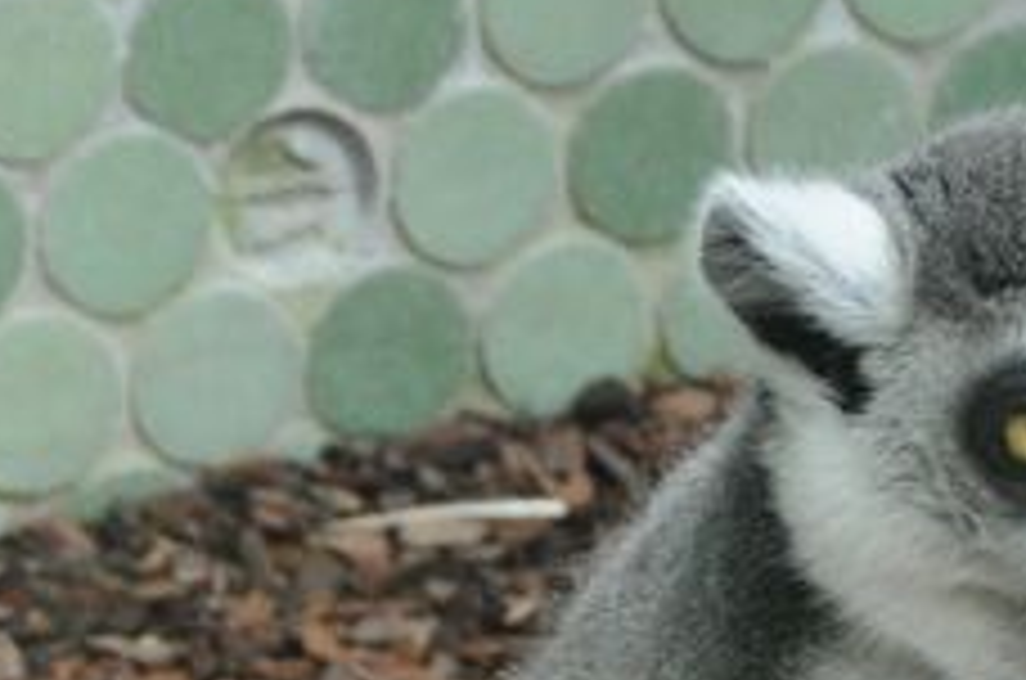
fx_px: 21472
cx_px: 410
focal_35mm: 755
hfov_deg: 2.7
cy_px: 896
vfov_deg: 1.8
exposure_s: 1/320
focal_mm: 112
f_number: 6.3
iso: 800
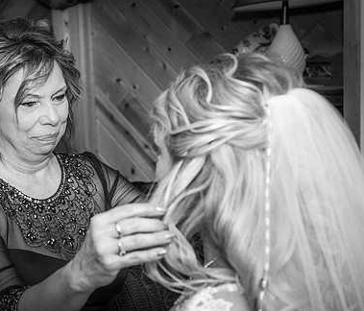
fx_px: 675
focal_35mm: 61
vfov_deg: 25.9
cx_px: 63
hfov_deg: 29.4
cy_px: 128
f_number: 2.8
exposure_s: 1/50
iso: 100
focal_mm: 28
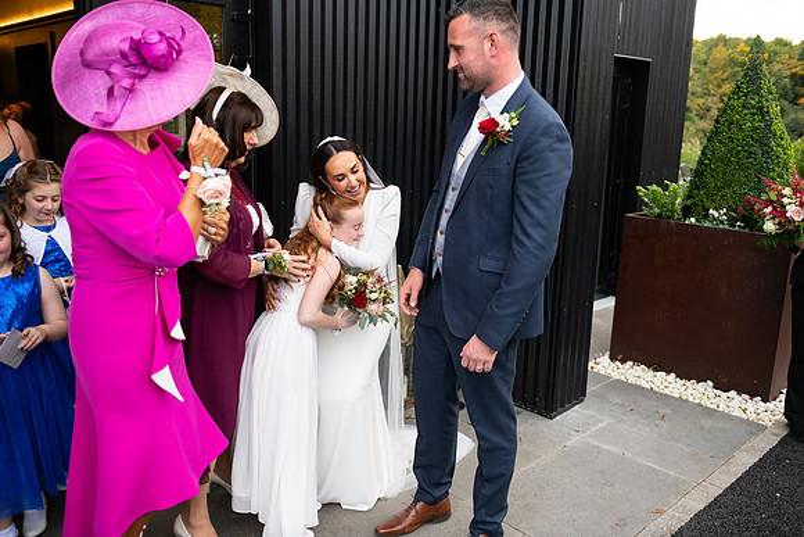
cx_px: 402
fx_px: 715
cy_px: 268
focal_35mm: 32
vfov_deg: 41.1
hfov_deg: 58.7
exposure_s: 1/160
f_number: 3.5
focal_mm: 32
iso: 320
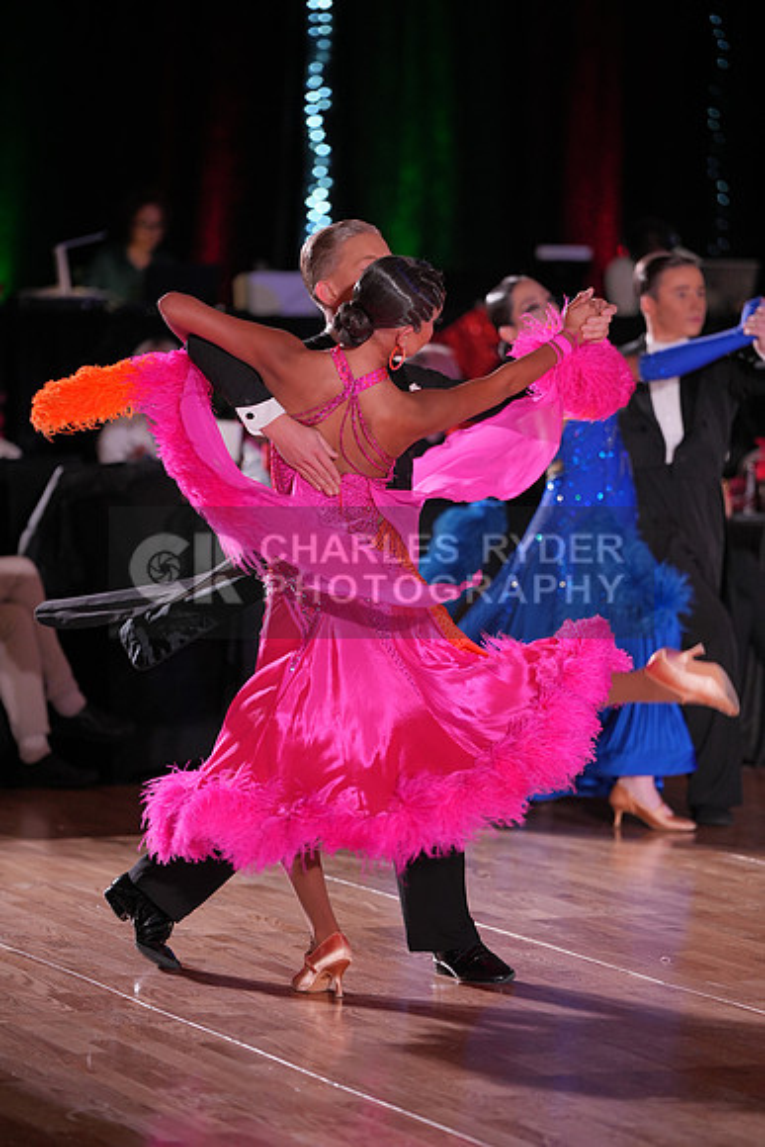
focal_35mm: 165
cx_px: 382
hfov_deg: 8.3
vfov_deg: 12.4
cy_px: 574
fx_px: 5256
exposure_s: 1/400
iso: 1000
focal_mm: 165
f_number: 2.8
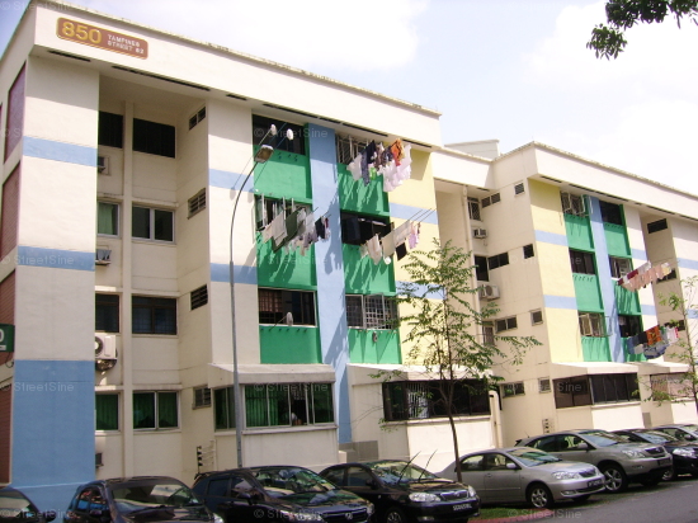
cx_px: 349
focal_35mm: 35
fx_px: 705
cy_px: 262
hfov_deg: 52.6
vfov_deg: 40.7
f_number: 5.8
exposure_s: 1/324
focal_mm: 5.95
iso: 50
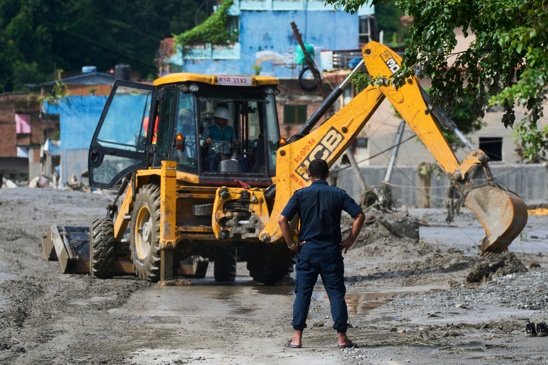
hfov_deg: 8.2
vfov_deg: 5.5
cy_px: 182
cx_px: 274
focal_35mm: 252
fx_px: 3836
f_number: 6.3
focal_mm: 168
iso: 640
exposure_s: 1/3200
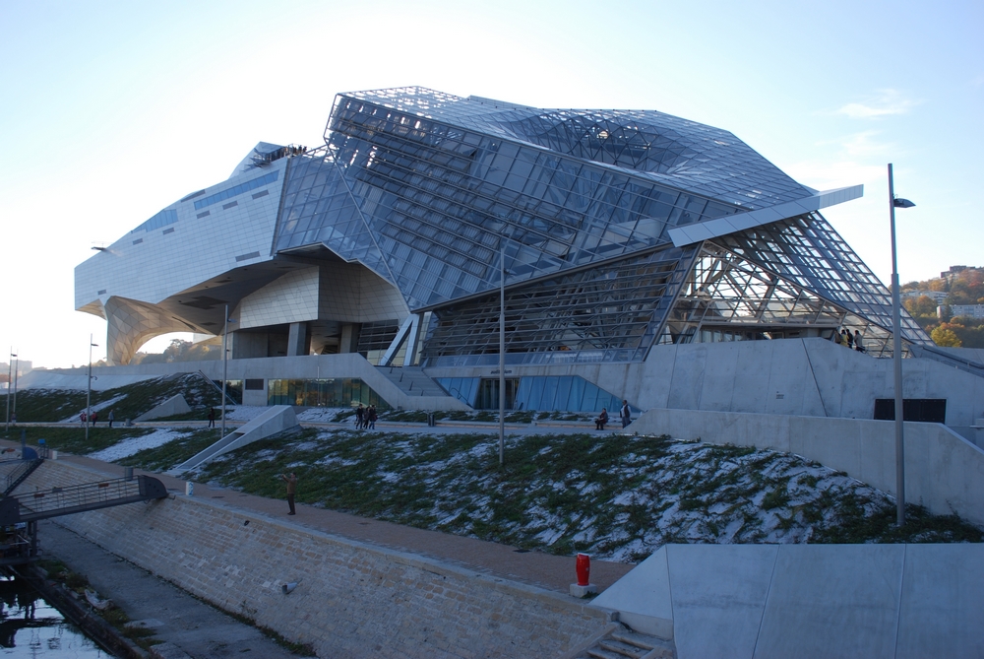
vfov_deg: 43.7
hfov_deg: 61.9
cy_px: 330
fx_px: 821
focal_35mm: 30
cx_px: 492
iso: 100
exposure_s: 1/160
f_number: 6.3
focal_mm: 20
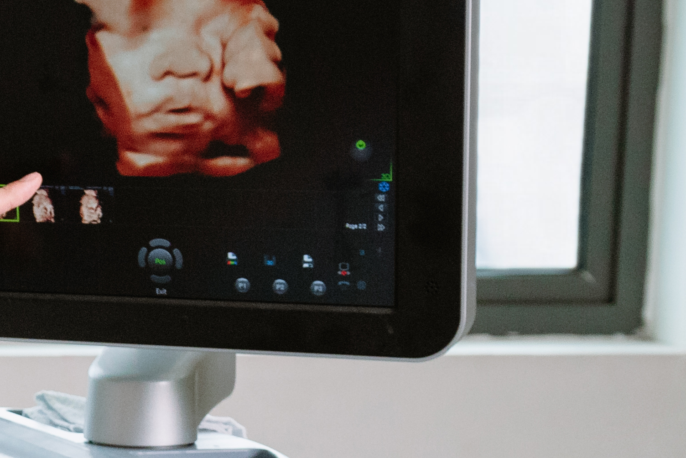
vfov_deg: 9.7
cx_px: -454
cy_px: 500
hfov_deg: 13.5
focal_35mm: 140
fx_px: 2669
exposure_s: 1/250
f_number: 4.5
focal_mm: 35
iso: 1600
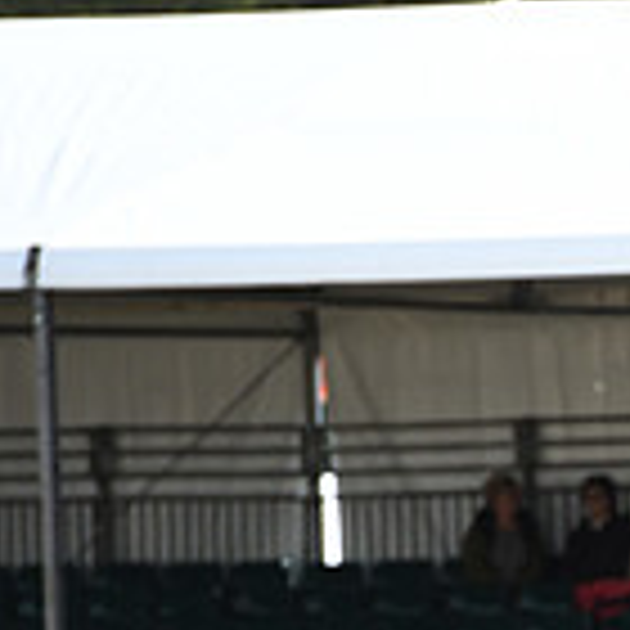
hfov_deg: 2.5
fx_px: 14516
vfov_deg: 2.5
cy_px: 716
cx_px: 1251
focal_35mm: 705
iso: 450
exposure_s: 1/1250
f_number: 5
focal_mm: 200
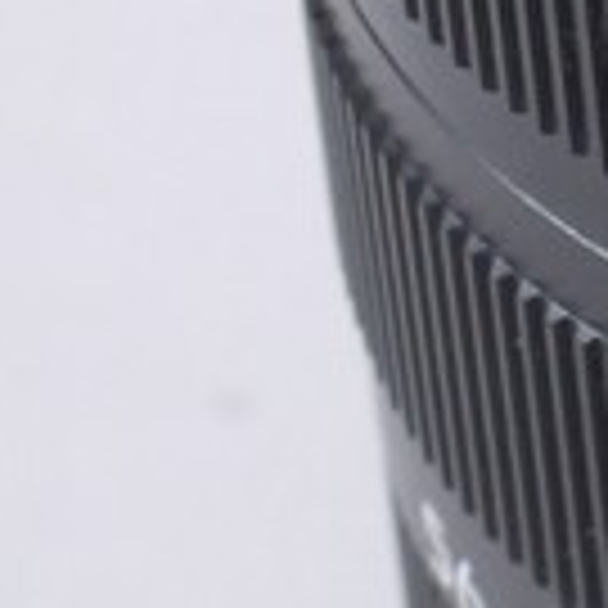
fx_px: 9379
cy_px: 203
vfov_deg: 3.7
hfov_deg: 3.6
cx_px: 1590
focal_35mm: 472
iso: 320
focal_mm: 30
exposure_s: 1/40
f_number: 8
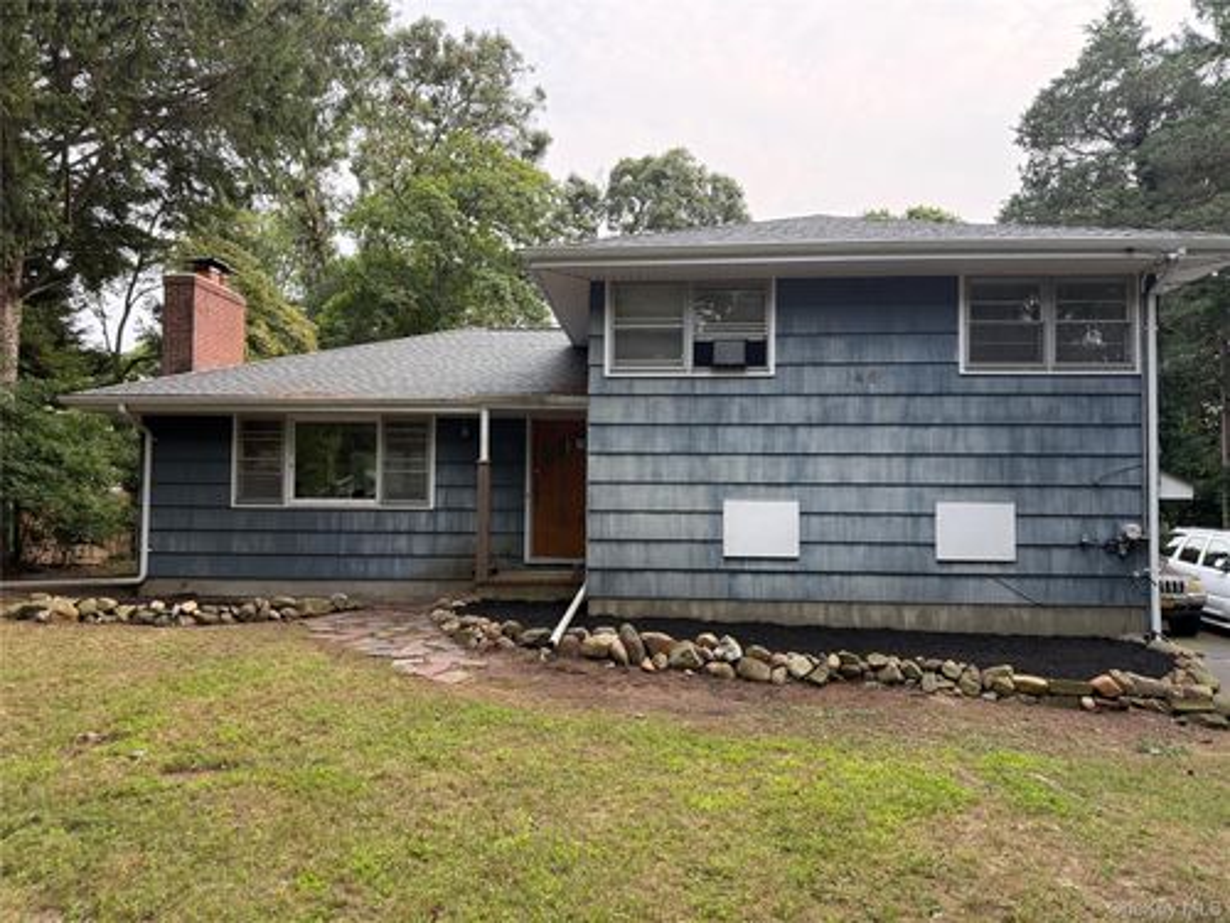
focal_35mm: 24
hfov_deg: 71.6
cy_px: 462
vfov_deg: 56.8
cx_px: 615
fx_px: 853
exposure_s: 1/305
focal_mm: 6.76
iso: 100
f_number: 1.78
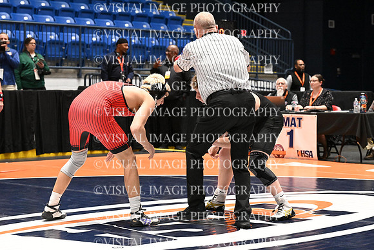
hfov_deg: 20.6
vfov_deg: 13.8
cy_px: 125
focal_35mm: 99
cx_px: 187
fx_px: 1029
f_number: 5.6
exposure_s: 1/550
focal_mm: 99
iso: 12800
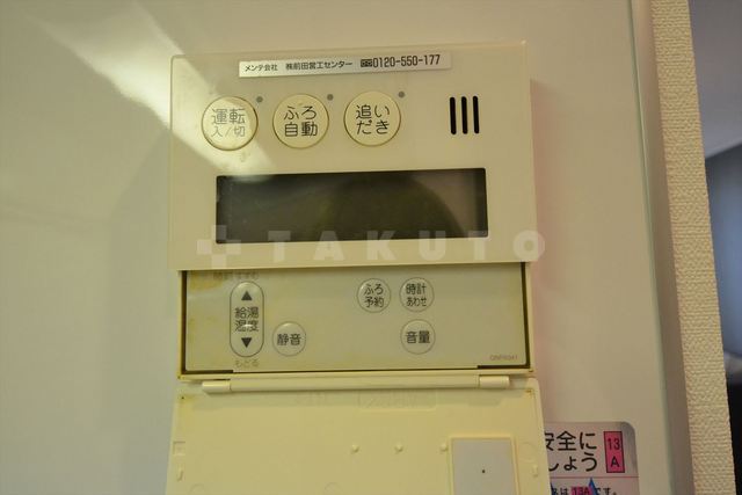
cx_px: 371
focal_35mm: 22
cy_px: 248
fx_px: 464
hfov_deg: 77.3
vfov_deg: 56.2
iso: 3200
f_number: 6.3
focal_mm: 15
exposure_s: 1/160
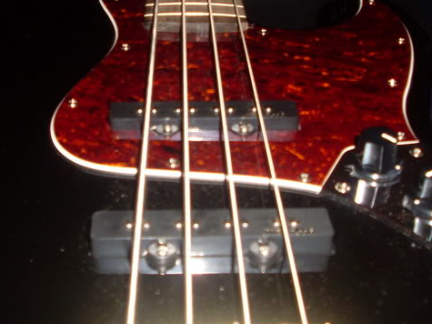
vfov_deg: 22.9
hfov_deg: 30.3
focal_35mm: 64
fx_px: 799
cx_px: 202
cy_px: 128
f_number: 3
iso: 100
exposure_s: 1/45
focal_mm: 6.3
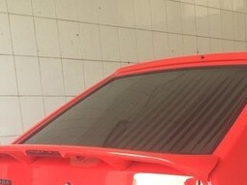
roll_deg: -0.1
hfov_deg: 24.3
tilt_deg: -13.6
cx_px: 271
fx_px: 535
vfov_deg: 18.3
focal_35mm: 75
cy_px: 239
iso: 50
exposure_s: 1/100
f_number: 2.2
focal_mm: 4.15
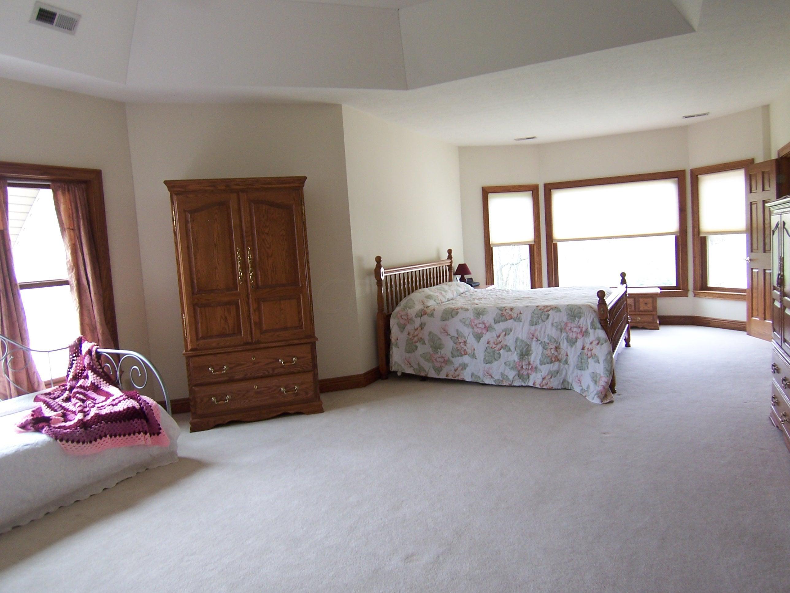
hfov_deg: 73.9
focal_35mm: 23
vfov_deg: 58.9
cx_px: 395
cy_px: 296
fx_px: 525
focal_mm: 3.8
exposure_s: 1/30
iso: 80
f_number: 2.8
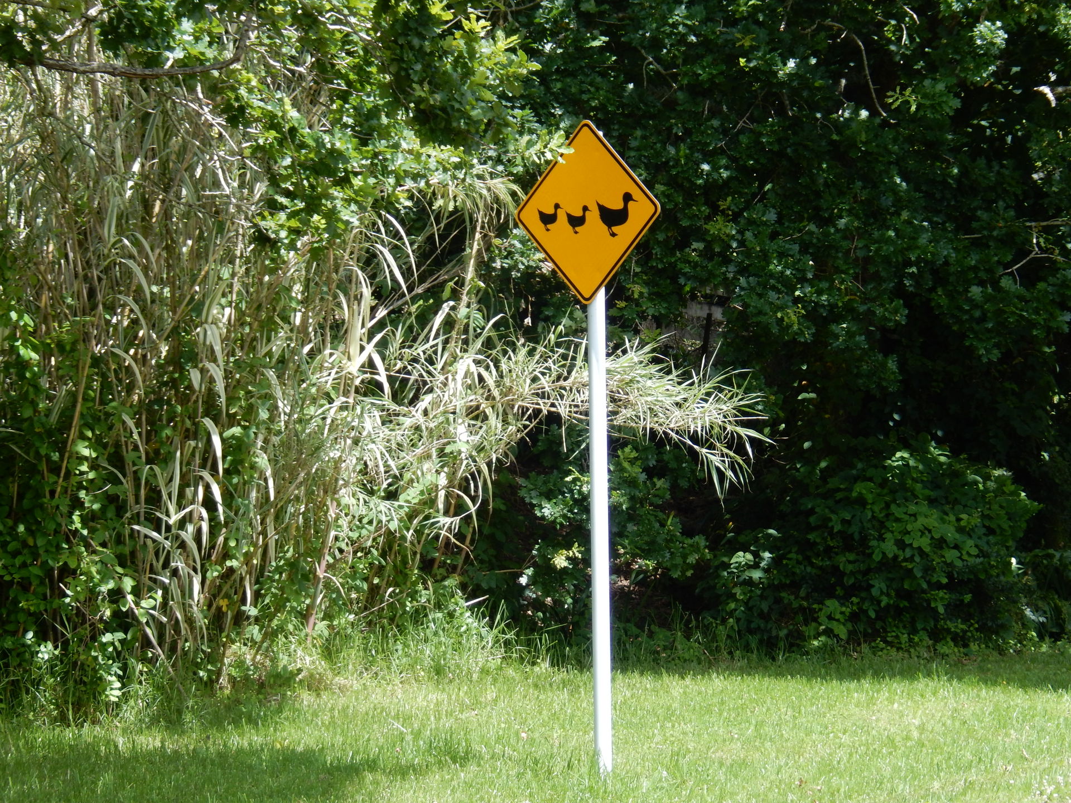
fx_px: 3249
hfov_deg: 18.7
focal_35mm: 105
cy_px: 402
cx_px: 536
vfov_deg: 14.1
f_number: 5.3
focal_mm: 18.9
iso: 125
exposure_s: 1/200
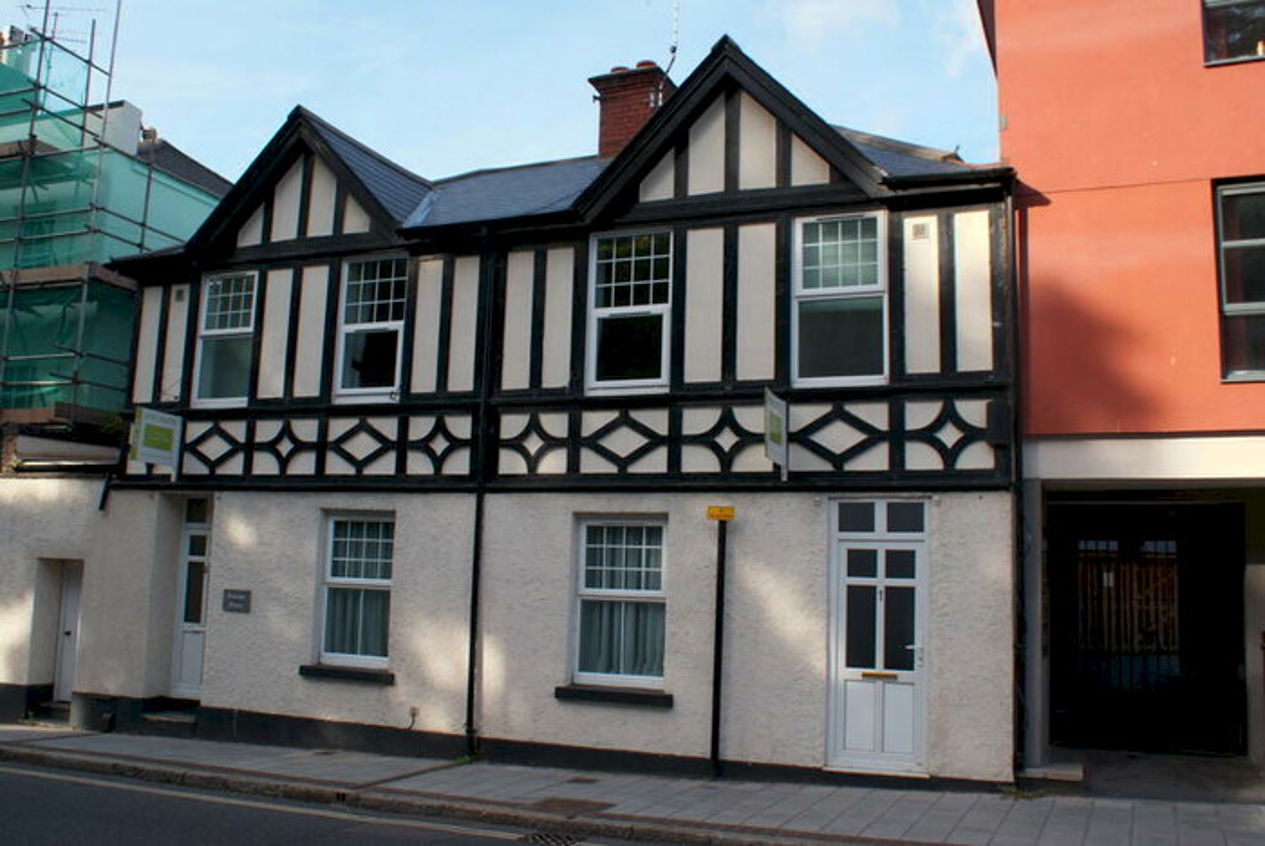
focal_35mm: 30
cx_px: 632
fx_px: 1055
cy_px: 423
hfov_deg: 61.9
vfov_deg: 43.7
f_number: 8
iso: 100
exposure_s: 1/80
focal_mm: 20
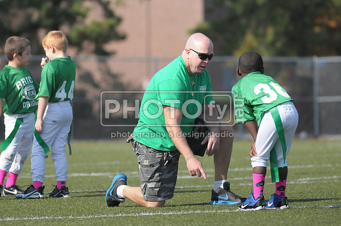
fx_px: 3121
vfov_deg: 4.2
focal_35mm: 330
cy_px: 113
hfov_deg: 6.3
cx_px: 170
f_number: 4
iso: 1600
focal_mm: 220
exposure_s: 1/8000
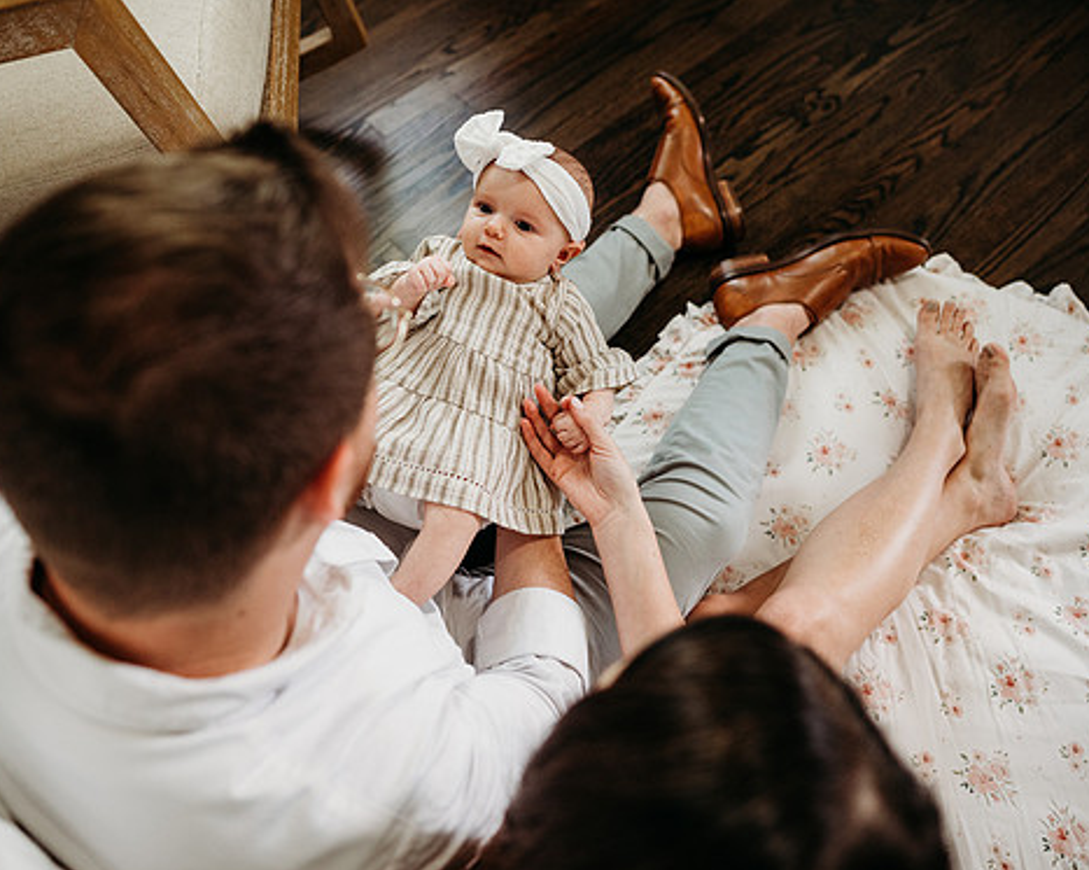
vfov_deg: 51.5
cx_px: 511
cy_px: 430
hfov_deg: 62.2
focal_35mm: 28
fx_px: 902
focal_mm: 24
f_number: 2.5
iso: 1600
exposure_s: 1/200
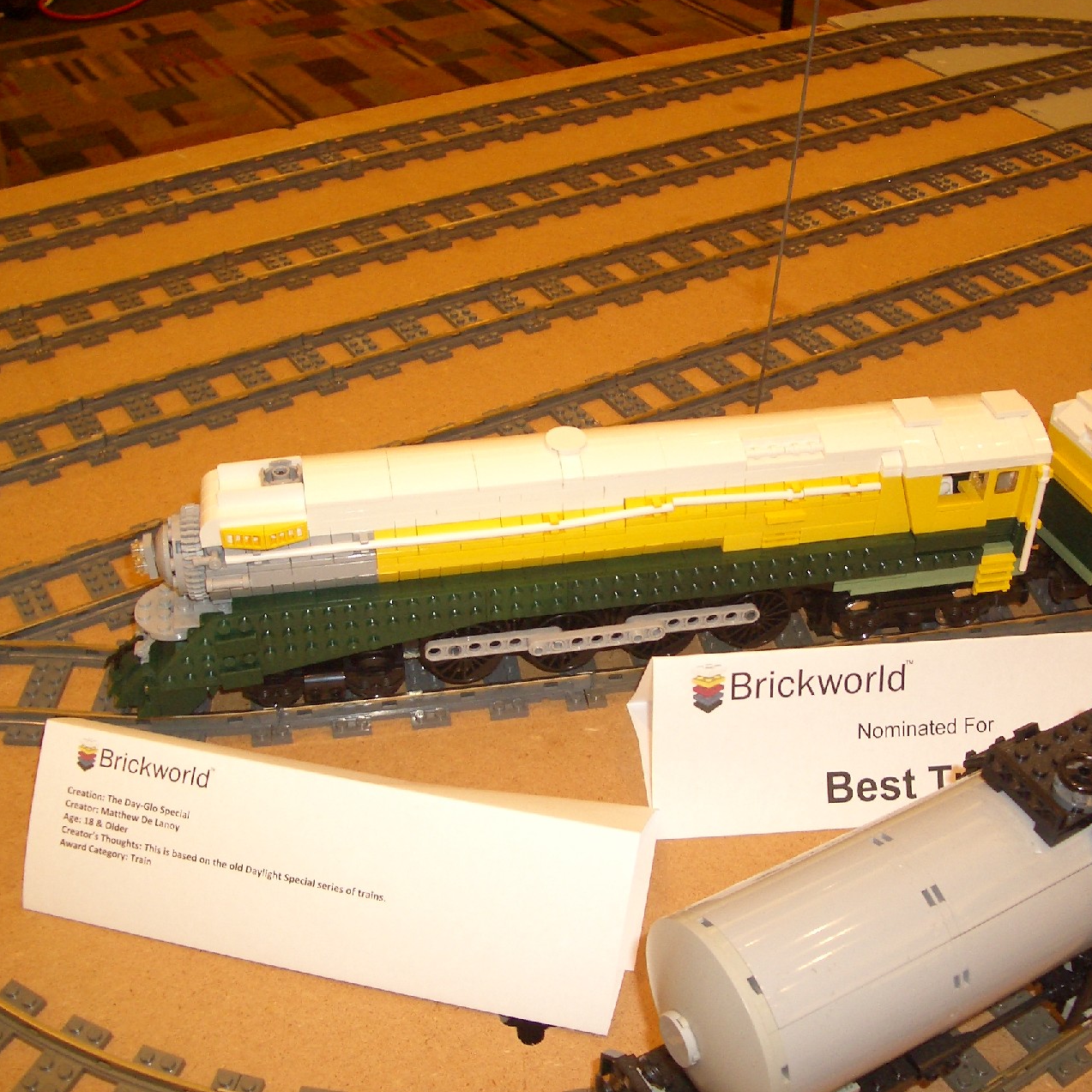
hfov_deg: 40.0
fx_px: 1499
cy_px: 543
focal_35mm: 42
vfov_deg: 40.0
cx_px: 616
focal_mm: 5.8
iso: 100
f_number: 2.6
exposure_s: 1/60
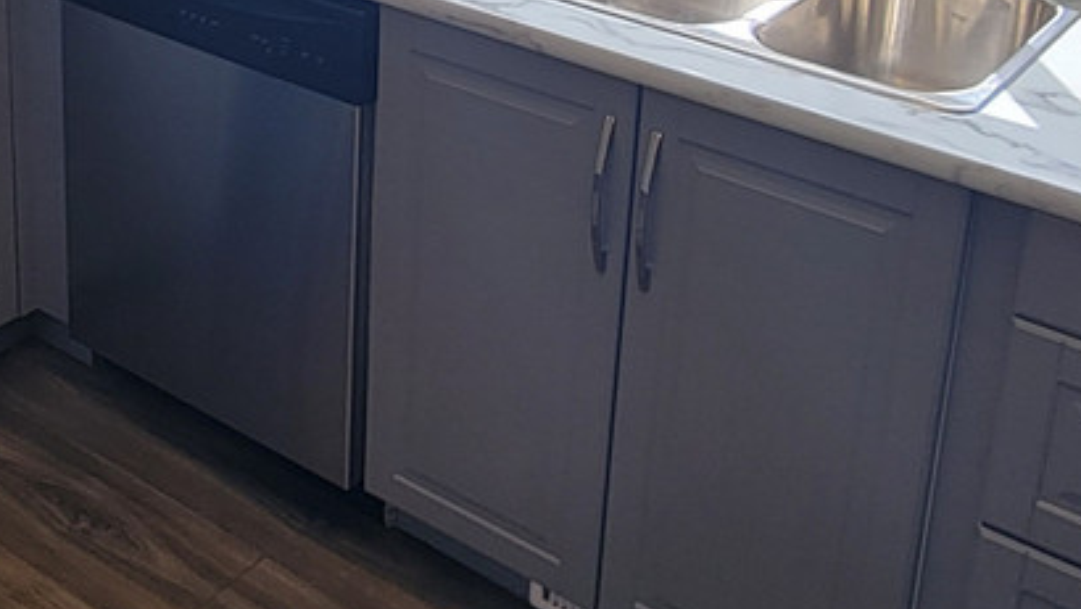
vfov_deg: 21.1
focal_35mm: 53
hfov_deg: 37.9
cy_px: -116
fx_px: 1520
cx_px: 235
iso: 50
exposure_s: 1/120
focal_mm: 2.2
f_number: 2.2
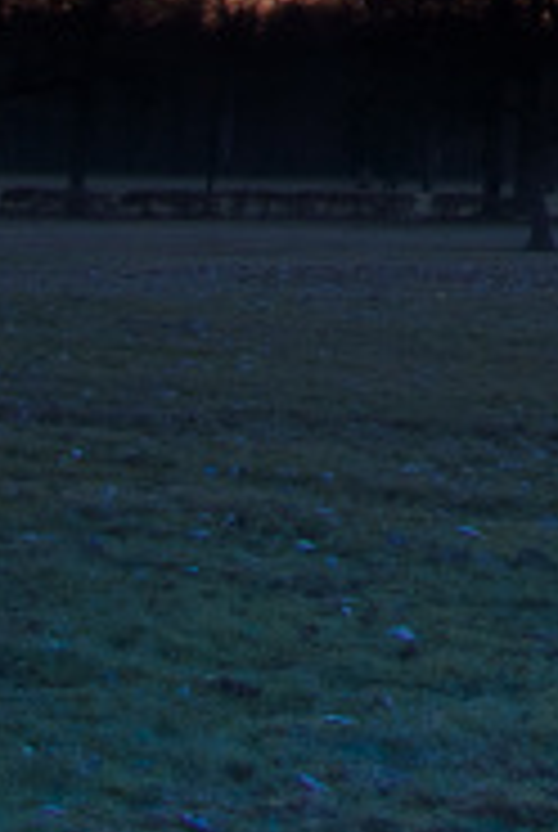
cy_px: -1309
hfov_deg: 7.5
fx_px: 3930
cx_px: 1440
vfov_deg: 10.2
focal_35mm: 170
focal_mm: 21
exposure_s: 1
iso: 200
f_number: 9
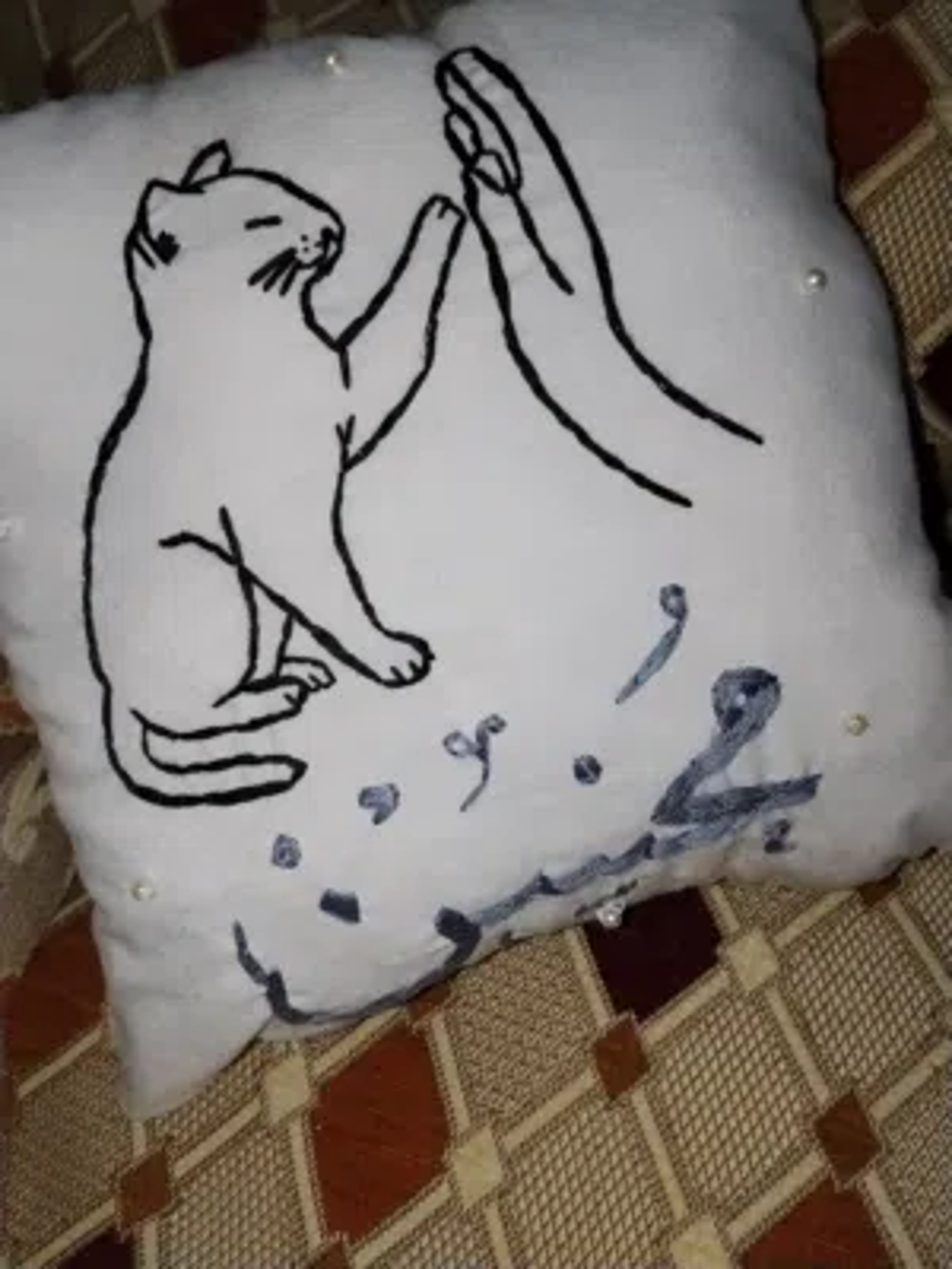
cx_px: 476
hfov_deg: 48.2
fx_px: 1063
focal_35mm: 29
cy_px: 634
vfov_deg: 61.7
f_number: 1.8
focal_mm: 4.22
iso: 200
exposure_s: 1/100
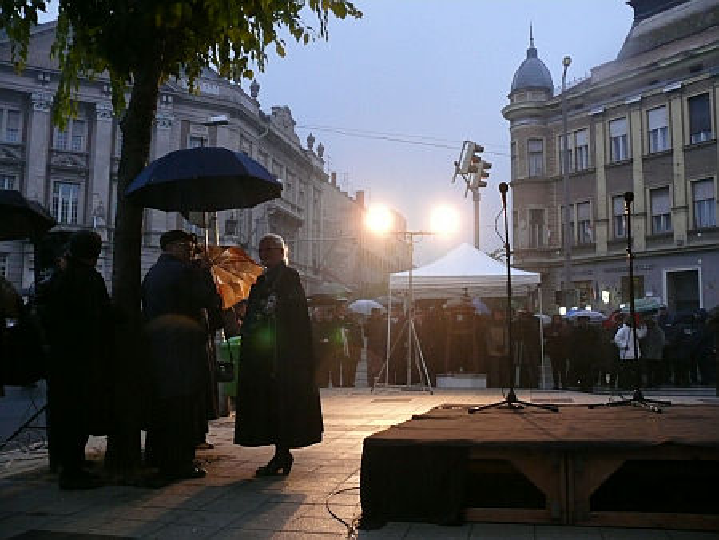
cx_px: 360
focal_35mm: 35
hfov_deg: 52.6
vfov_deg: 40.7
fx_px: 727
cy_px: 270
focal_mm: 7.4
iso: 400
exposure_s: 1/25
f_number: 2.8
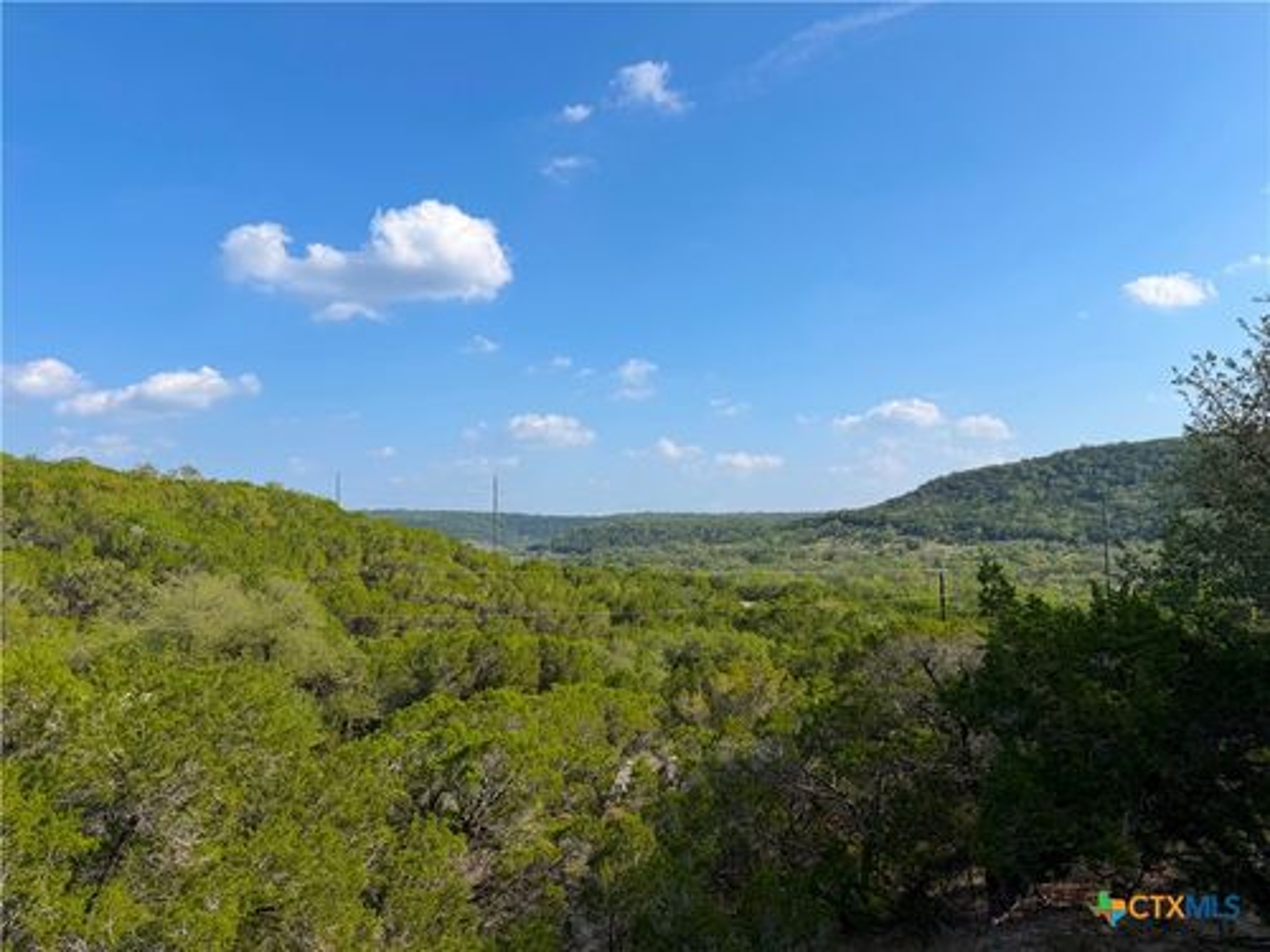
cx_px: 635
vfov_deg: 56.8
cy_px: 476
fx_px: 881
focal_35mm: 24
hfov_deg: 71.6
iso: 80
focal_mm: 6.76
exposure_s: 1/4975
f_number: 1.78
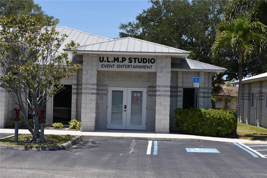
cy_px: 89
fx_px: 482
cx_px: 134
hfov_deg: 31.0
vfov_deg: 20.9
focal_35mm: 65
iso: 500
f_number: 9
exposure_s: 1/1250
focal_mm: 65
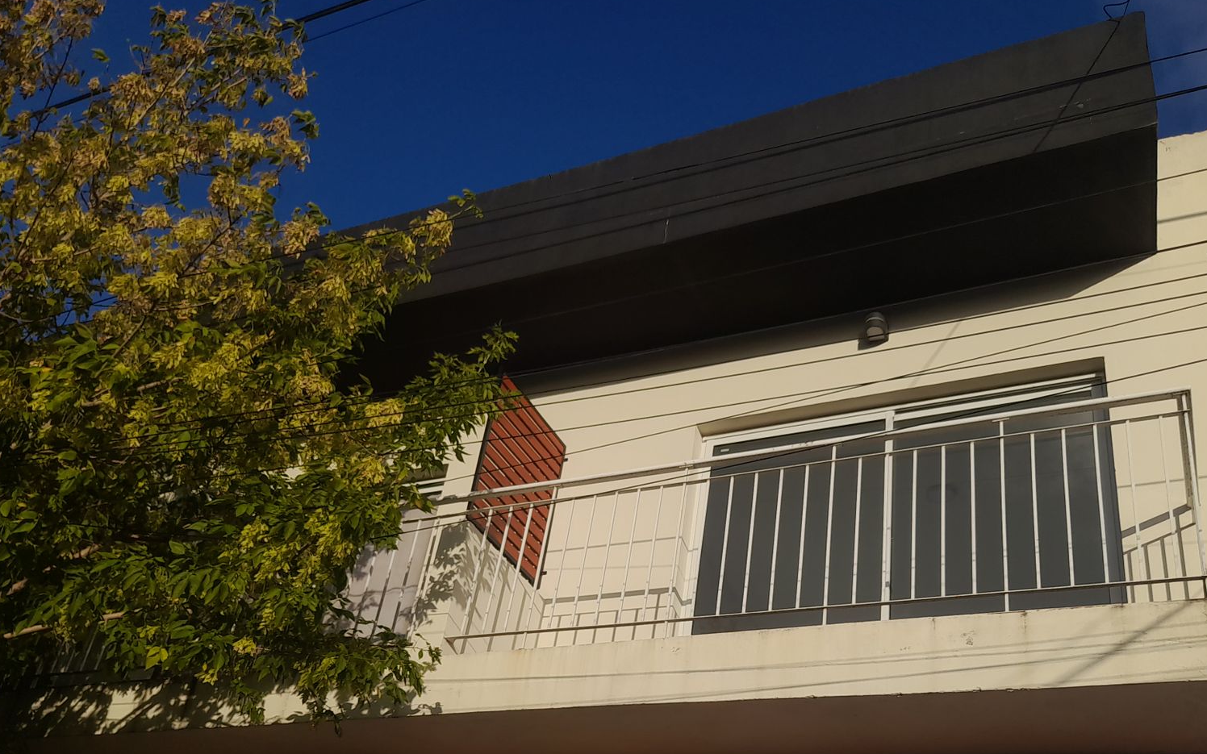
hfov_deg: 56.7
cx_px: 624
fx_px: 1118
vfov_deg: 36.5
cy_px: 556
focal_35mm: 34
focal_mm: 4.6
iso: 20
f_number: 2
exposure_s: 1/1381
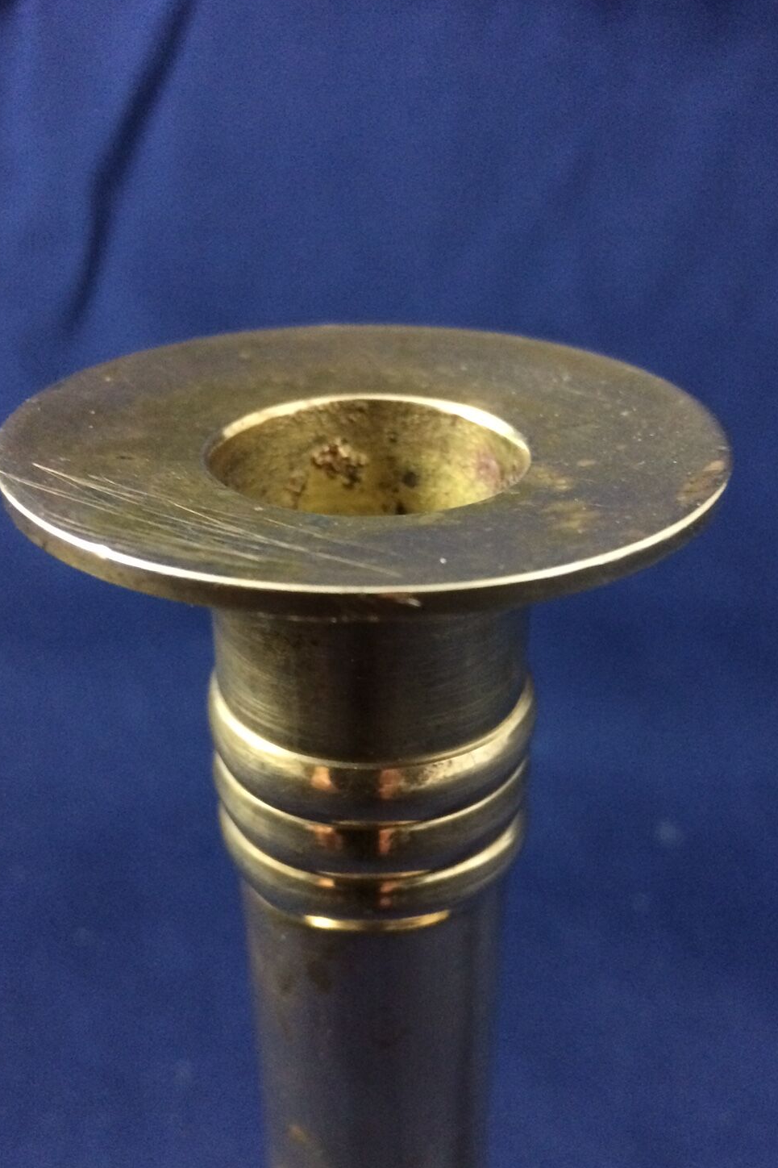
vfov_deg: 55.7
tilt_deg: -31.7
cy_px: 633
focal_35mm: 34
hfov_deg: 38.8
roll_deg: +1.6
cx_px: 435
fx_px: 1102
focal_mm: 4.15
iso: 320
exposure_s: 1/17
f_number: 2.2
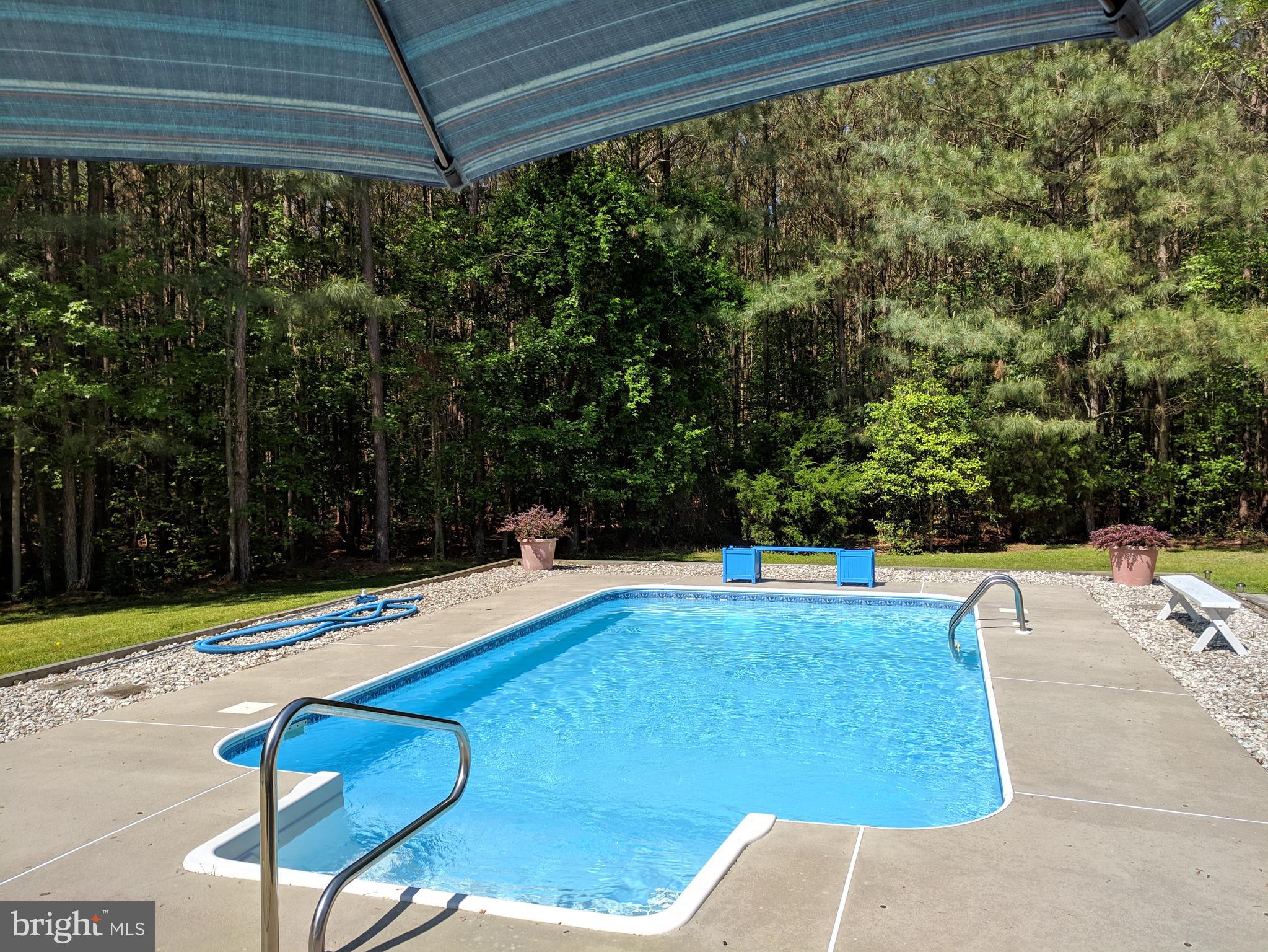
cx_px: 634
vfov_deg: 53.1
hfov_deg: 67.3
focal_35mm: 26
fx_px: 953
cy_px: 476
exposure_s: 1/2165
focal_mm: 4.67
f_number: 2
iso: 48
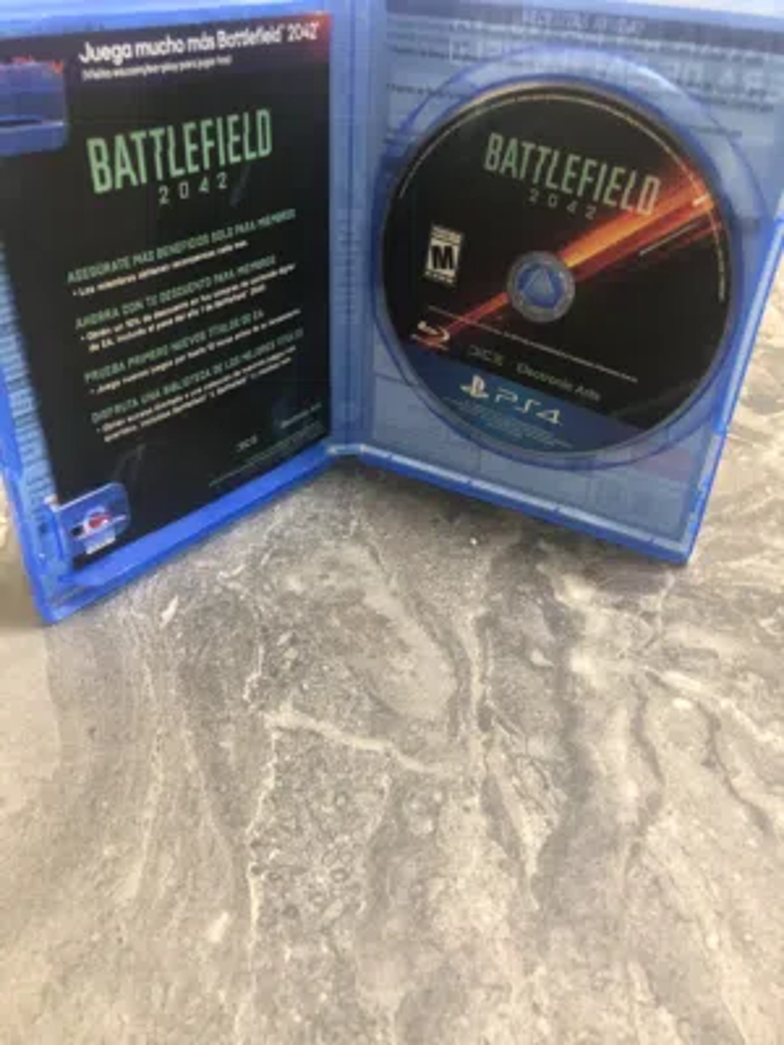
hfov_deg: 49.7
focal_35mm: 28
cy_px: 522
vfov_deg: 63.4
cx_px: 392
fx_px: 846
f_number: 1.8
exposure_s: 1/14
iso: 100
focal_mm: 4
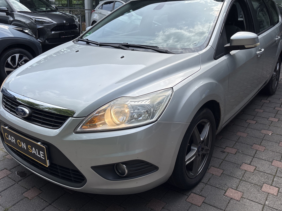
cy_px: 94
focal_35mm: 32
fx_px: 261
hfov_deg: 56.8
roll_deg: -0.6
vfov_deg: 44.1
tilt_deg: -17.7
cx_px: 133
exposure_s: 1/1949
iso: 50
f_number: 1.6
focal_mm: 5.96
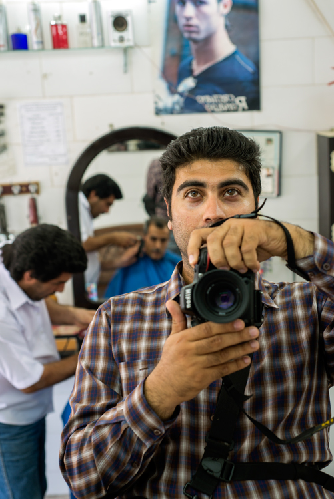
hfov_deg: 27.0
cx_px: 167
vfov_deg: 39.6
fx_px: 695
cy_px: 250
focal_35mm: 50
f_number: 4
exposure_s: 1/50
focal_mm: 50
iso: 320
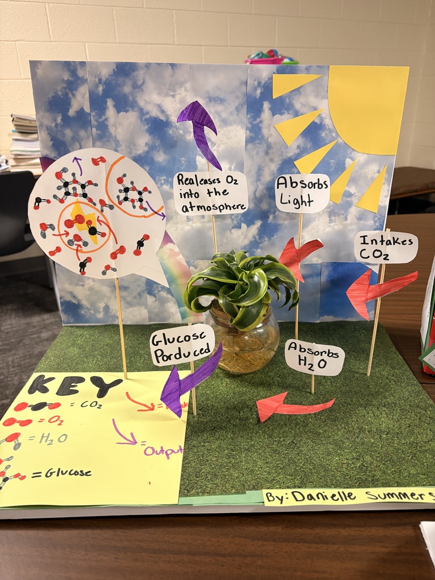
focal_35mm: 26
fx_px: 436
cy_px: 290
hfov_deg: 53.1
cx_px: 218
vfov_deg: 67.3
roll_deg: +1.5
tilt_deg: -22.4
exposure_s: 1/60
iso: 250
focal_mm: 5.96
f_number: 1.6
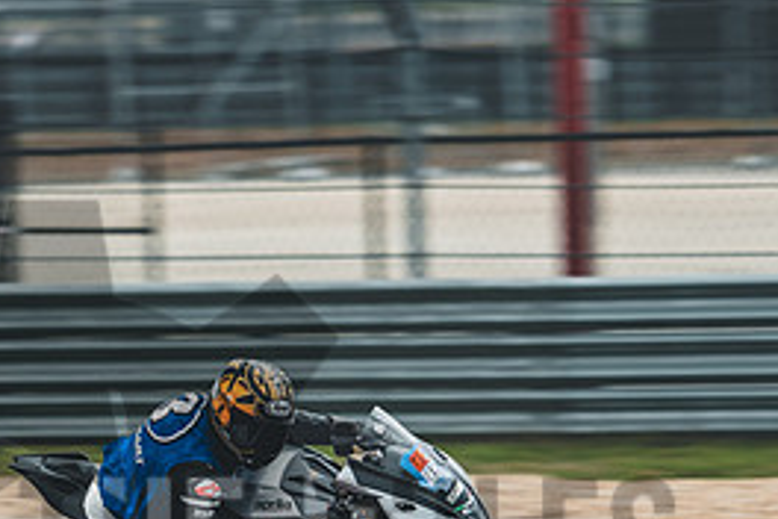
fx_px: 14219
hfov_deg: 3.1
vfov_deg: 2.1
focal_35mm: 658
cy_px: 562
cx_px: 53
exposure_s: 1/250
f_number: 4
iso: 160
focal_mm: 200
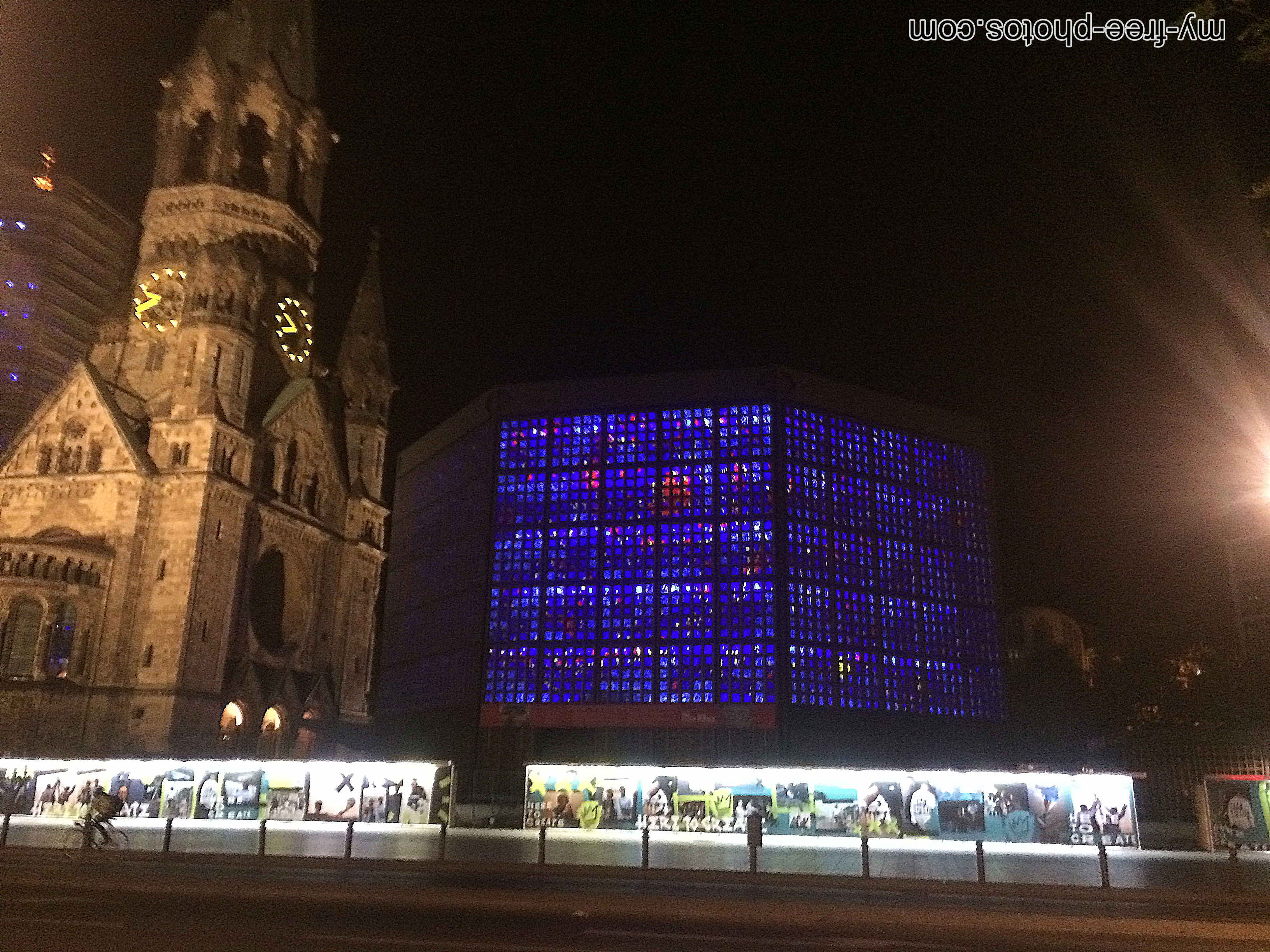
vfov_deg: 48.2
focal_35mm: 29
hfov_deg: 61.7
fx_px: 1064
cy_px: 476
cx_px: 635
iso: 400
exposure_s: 1/17
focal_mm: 4.15
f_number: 2.2
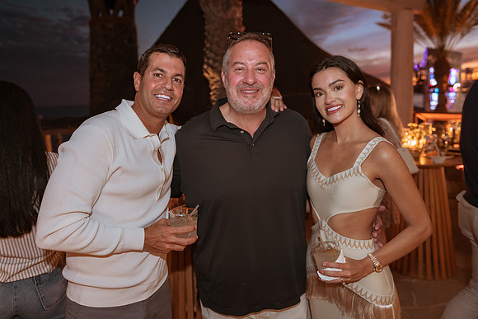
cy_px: 141
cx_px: 229
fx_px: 360
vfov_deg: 47.7
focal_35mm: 27
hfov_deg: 67.1
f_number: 2.8
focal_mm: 24
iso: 800
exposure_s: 1/20
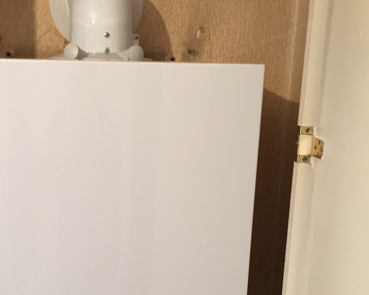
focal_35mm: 53
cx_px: 124
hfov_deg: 35.0
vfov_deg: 28.3
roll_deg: -1.1
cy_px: 217
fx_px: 579
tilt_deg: -14.2
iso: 160
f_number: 2.2
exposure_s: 1/33
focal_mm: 4.15
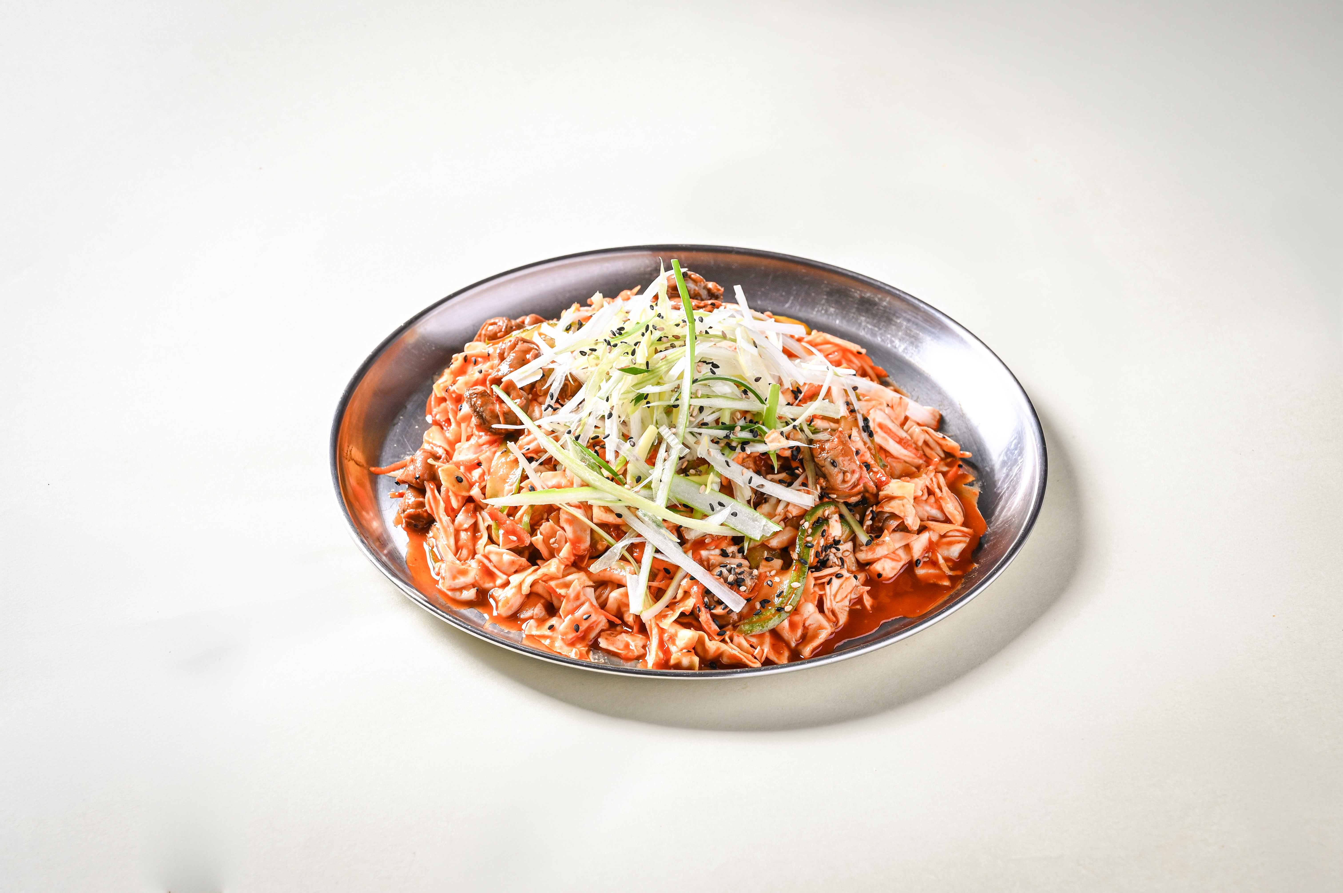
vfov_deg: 19.4
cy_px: 446
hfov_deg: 28.9
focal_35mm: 70
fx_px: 2610
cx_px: 672
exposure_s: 1/125
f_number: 9
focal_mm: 70
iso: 100
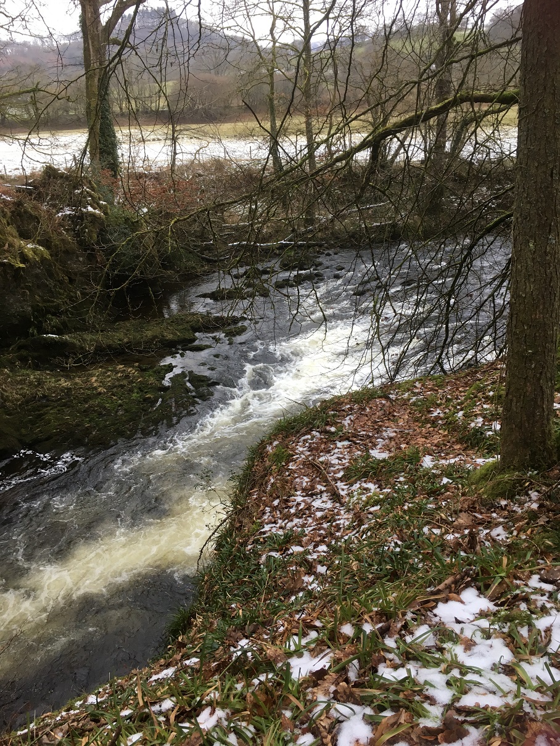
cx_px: 280
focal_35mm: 29
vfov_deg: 61.6
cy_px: 373
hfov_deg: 48.2
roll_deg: +1.1
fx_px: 625
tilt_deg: -23.5
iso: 25
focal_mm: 4.15
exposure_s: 1/33
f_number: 2.2
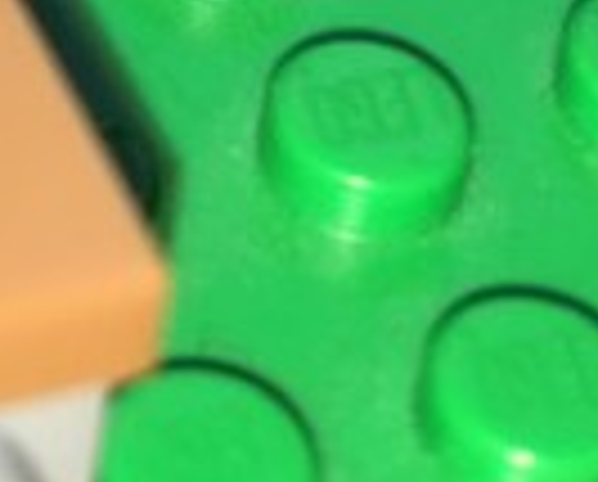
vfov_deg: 7.4
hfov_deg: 9.7
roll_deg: -3.3
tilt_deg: -34.3
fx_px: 3388
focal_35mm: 191
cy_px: -791
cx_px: -391
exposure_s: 1/329
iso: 25
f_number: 2.2
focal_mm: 4.15
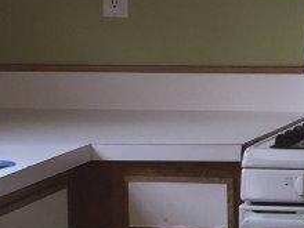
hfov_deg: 10.1
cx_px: 431
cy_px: 64
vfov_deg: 7.8
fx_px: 1669
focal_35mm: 190
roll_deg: -1.7
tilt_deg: -6.0
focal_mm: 4.15
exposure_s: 1/65
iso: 32
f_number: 2.2
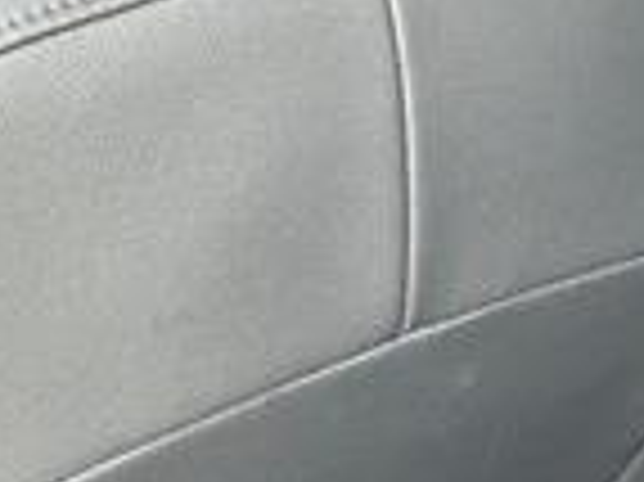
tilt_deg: -36.5
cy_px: 892
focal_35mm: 215
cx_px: 698
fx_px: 3997
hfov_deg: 9.1
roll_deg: +7.0
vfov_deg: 6.7
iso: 125
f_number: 1.78
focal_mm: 6.76
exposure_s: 1/60
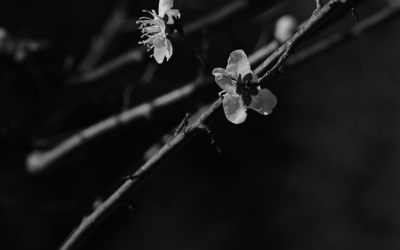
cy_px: 118
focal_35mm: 460
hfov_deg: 4.6
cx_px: 200
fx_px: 5014
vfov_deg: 2.9
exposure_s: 1/320
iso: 100
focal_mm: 300
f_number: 14
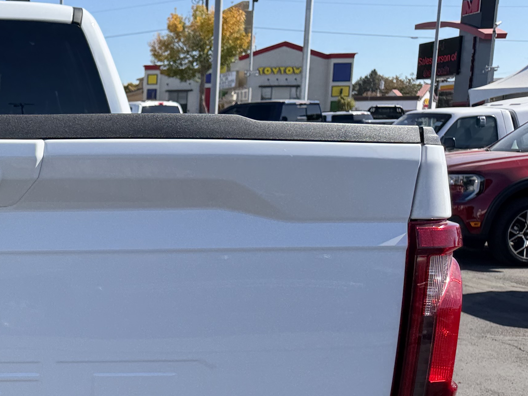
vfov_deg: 25.5
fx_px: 854
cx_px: -77
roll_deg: +1.3
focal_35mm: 56
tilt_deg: -8.7
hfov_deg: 30.2
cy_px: 329
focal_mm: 6.76
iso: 80
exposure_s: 1/3279
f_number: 1.78
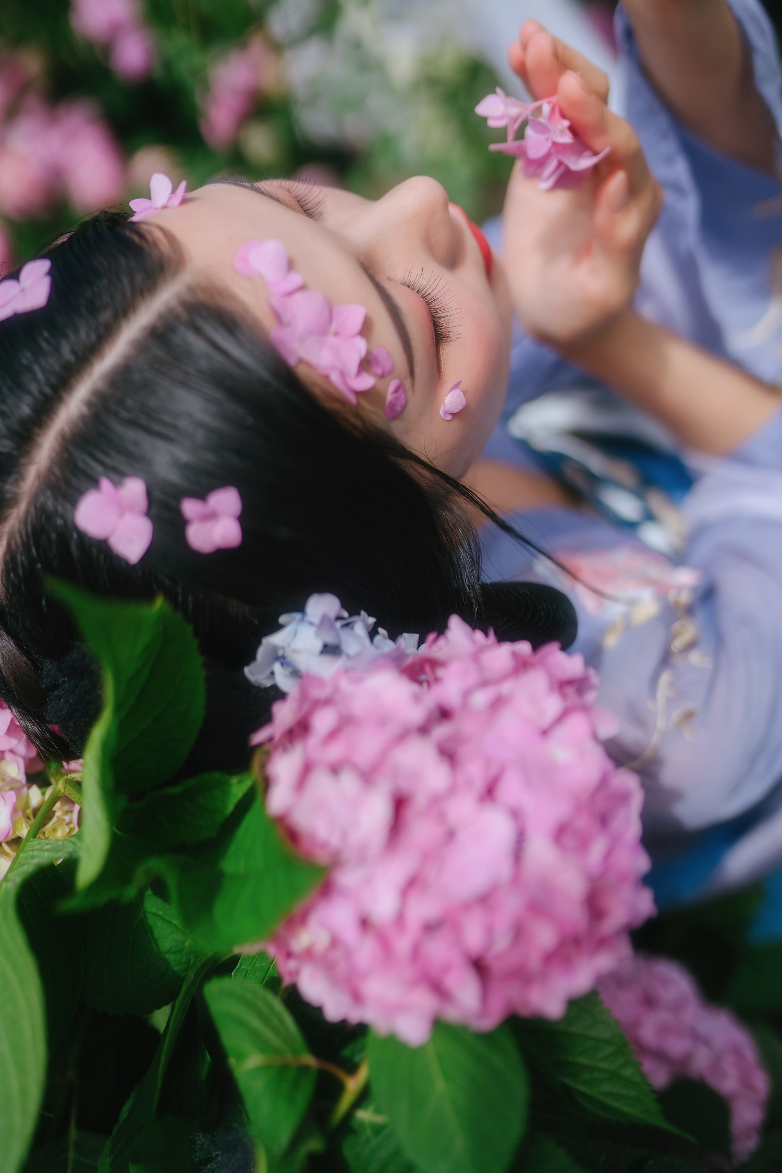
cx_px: 391
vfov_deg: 54.4
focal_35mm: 35
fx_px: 1140
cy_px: 586
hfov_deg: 37.9
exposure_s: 1/4000
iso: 100
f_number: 2
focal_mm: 35
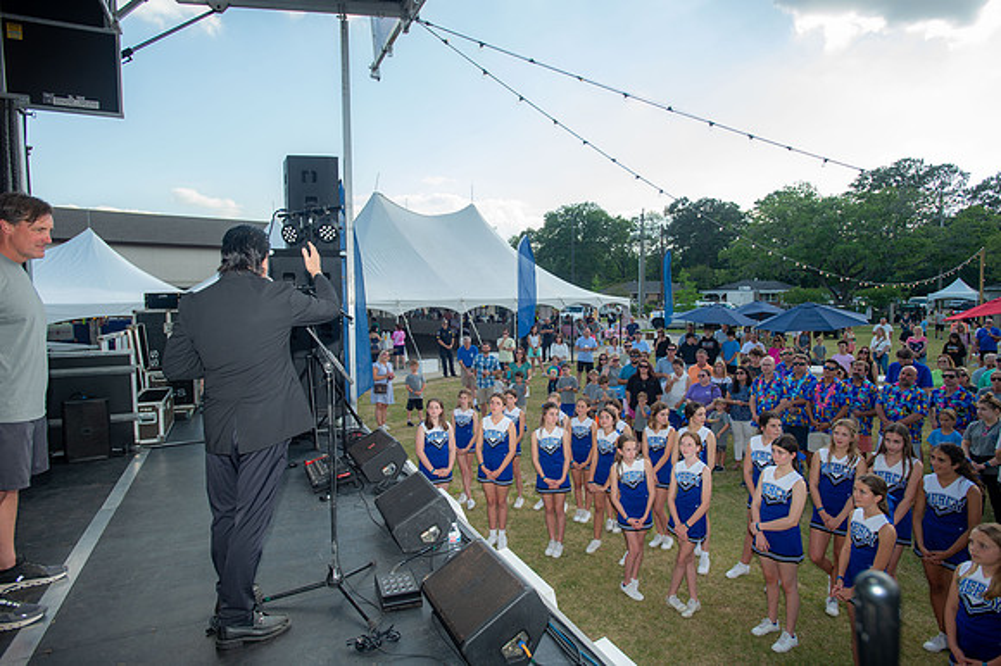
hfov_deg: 78.6
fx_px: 611
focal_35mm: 22
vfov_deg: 57.2
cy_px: 333
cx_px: 500
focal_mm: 22
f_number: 4.5
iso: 100
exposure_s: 1/250
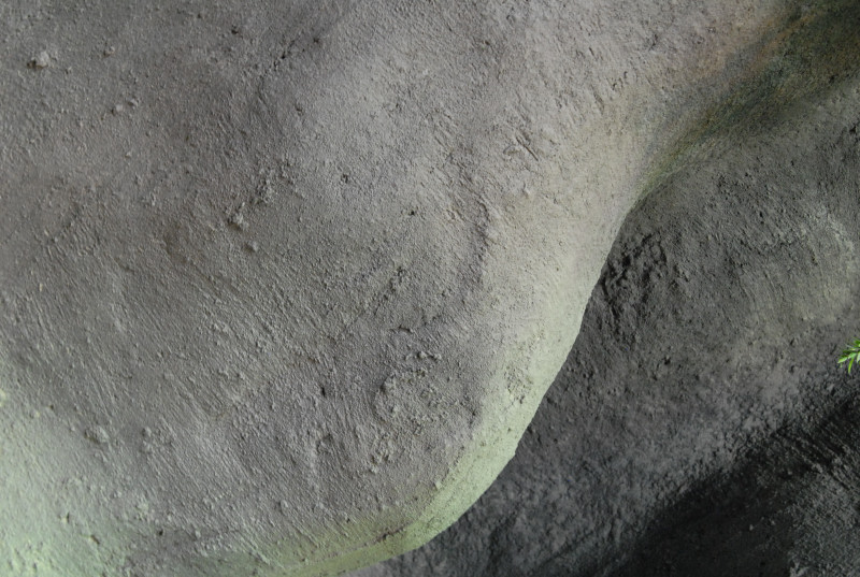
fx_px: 1005
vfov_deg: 32.0
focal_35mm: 42
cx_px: 430
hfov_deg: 46.3
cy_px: 288
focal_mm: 28
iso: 1600
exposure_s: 1/125
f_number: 5.6
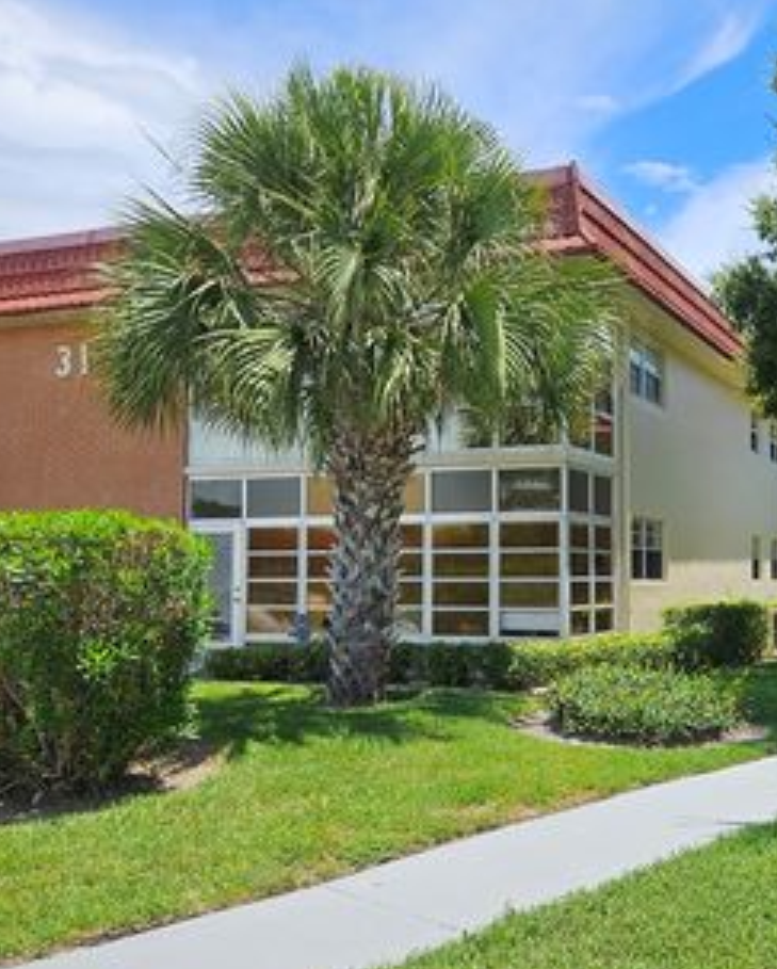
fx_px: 1062
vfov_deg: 48.9
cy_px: 542
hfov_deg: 38.4
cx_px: 643
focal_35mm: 37
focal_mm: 5.4
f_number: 1.8
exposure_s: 1/1889
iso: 25
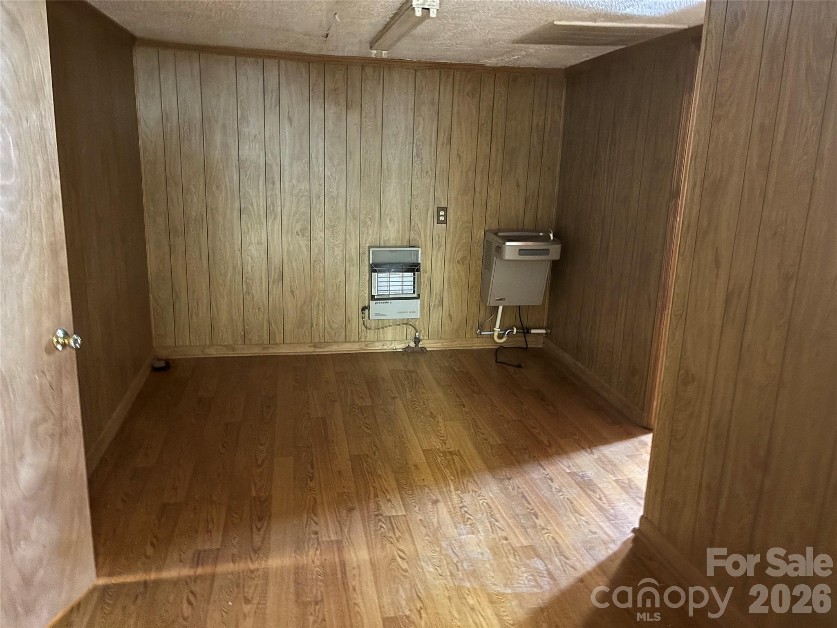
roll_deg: -0.4
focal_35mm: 26
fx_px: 629
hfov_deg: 67.3
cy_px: 314
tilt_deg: -14.2
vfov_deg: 53.1
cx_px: 418
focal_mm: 5.96
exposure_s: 1/12
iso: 640
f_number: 1.6
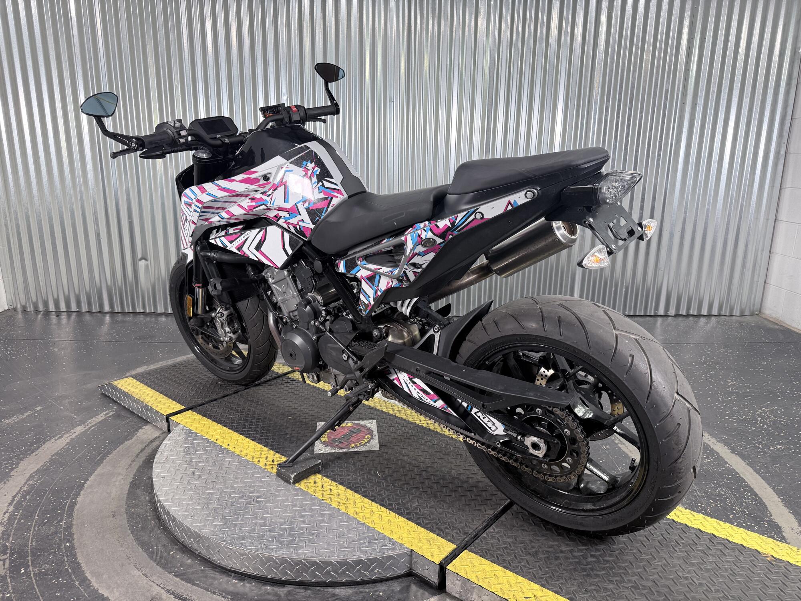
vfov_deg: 56.8
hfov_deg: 71.6
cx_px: 400
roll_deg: -0.2
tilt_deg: -14.1
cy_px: 300
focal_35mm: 24
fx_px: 555
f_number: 1.78
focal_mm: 6.76
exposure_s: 1/60
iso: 160
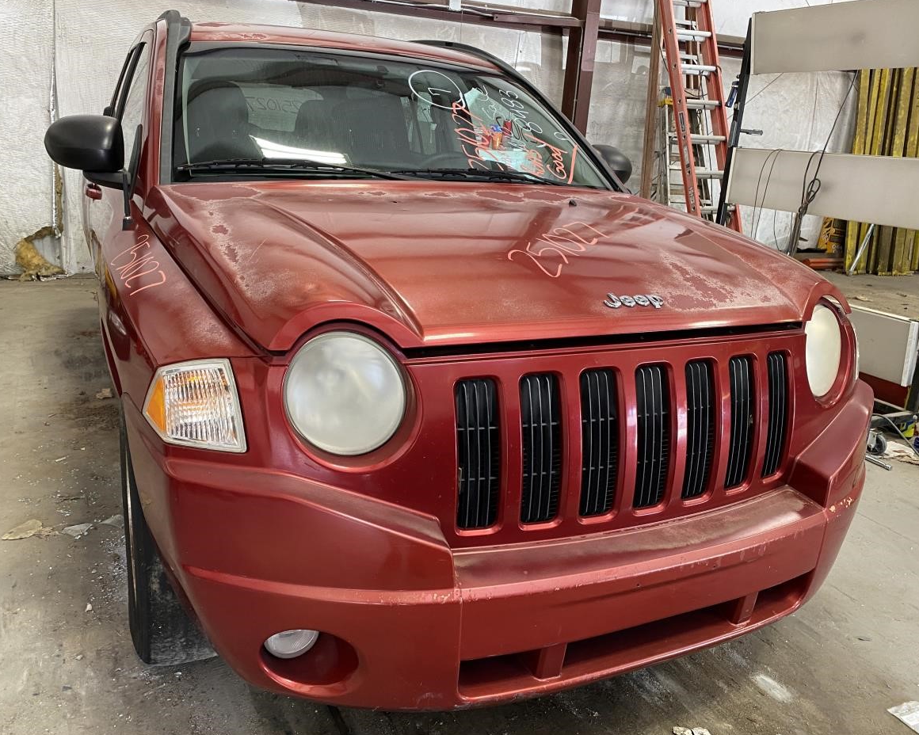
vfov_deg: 51.5
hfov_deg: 62.2
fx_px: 762
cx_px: 448
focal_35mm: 28
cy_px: 364
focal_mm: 4.25
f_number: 1.8
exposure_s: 1/60
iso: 160
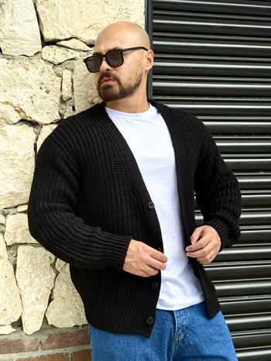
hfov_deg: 30.3
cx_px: 136
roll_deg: -0.1
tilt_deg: -3.1
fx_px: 501
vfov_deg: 39.6
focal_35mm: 48
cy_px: 180
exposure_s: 1/1980
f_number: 1.78
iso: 80
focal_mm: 6.76
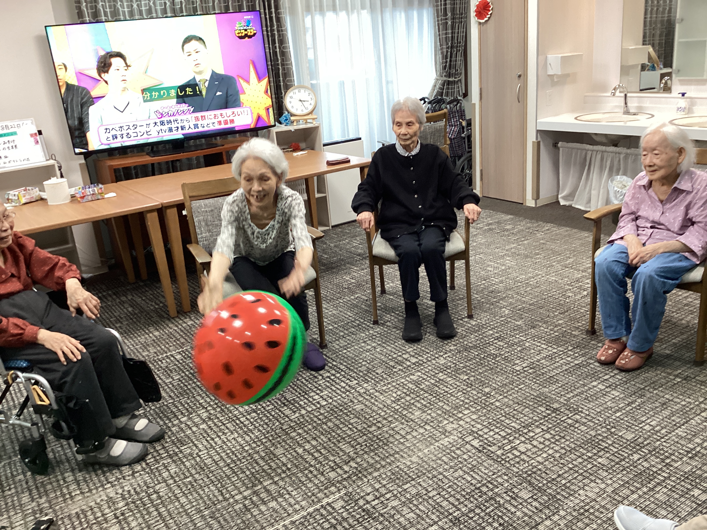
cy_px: 265
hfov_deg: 58.4
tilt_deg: -23.3
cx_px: 354
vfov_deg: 45.4
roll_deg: +5.6
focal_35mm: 31
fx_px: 633
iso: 200
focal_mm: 3.3
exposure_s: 1/60
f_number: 2.4
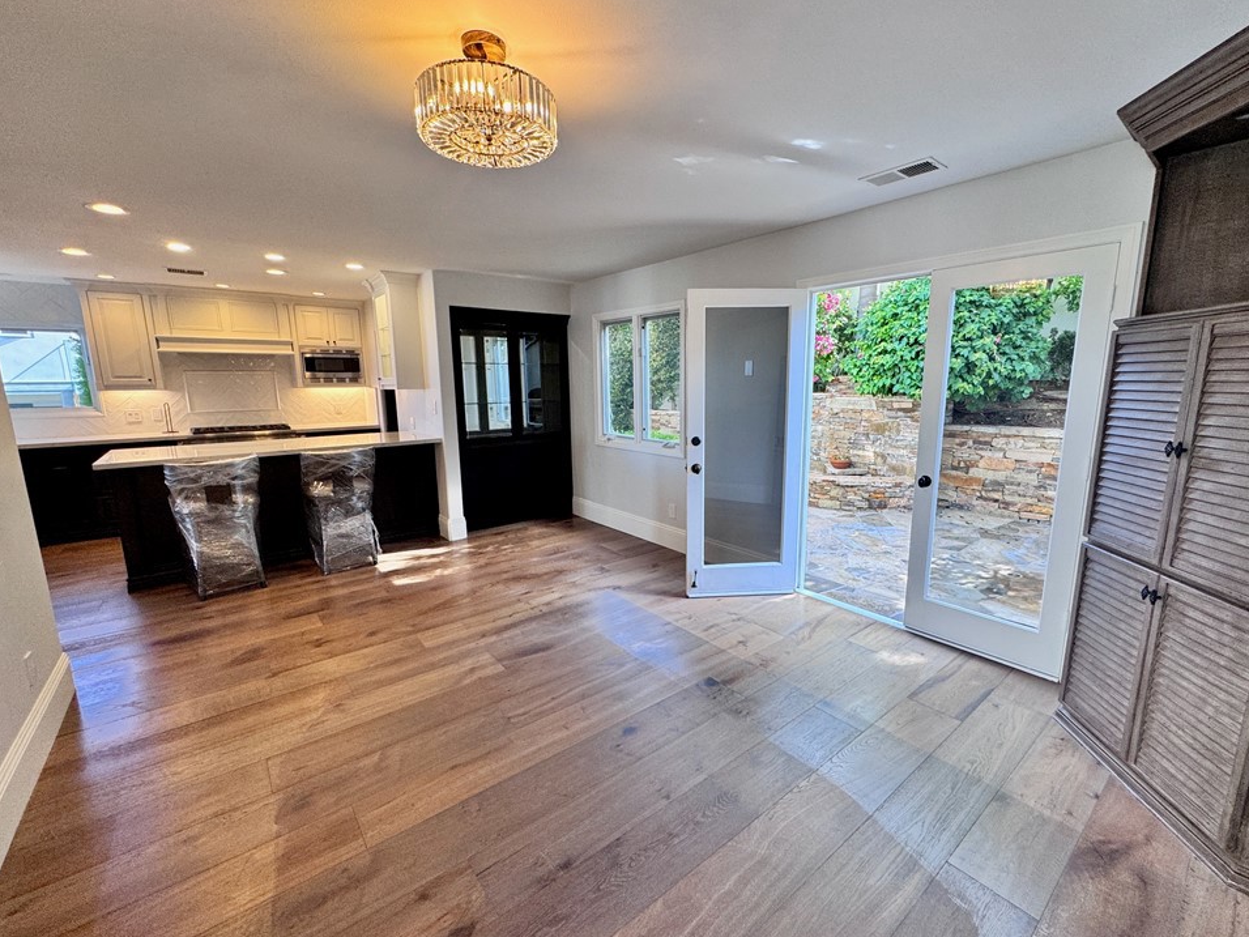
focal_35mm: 15
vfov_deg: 81.7
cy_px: 477
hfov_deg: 98.1
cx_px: 645
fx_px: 541
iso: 125
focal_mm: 2.22
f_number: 2.2
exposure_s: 1/120
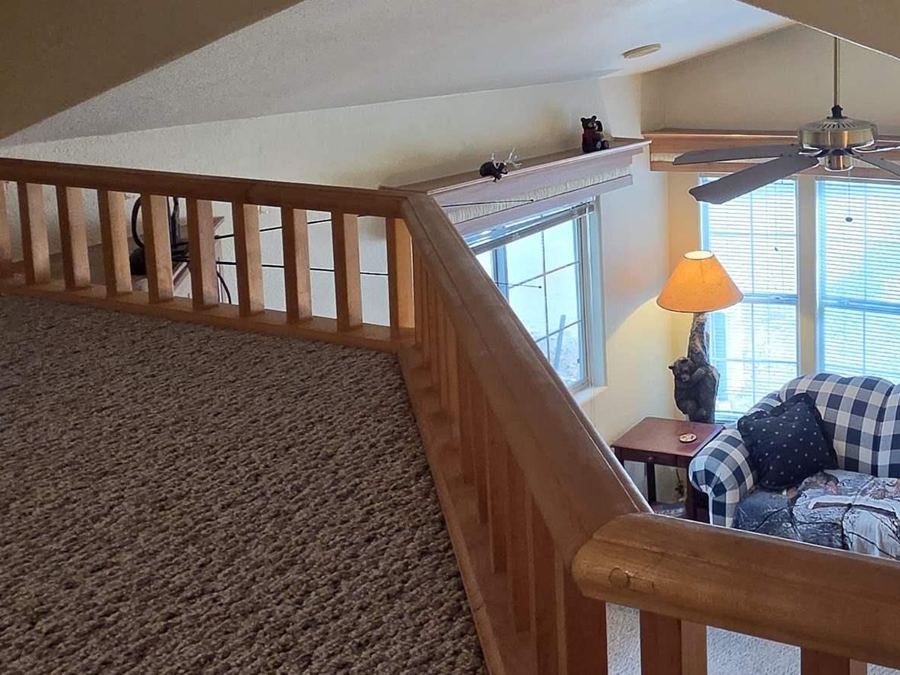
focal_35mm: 34
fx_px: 884
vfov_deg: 40.3
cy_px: 147
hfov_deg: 45.7
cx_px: 893
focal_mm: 2.2
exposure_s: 1/120
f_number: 2.2
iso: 400
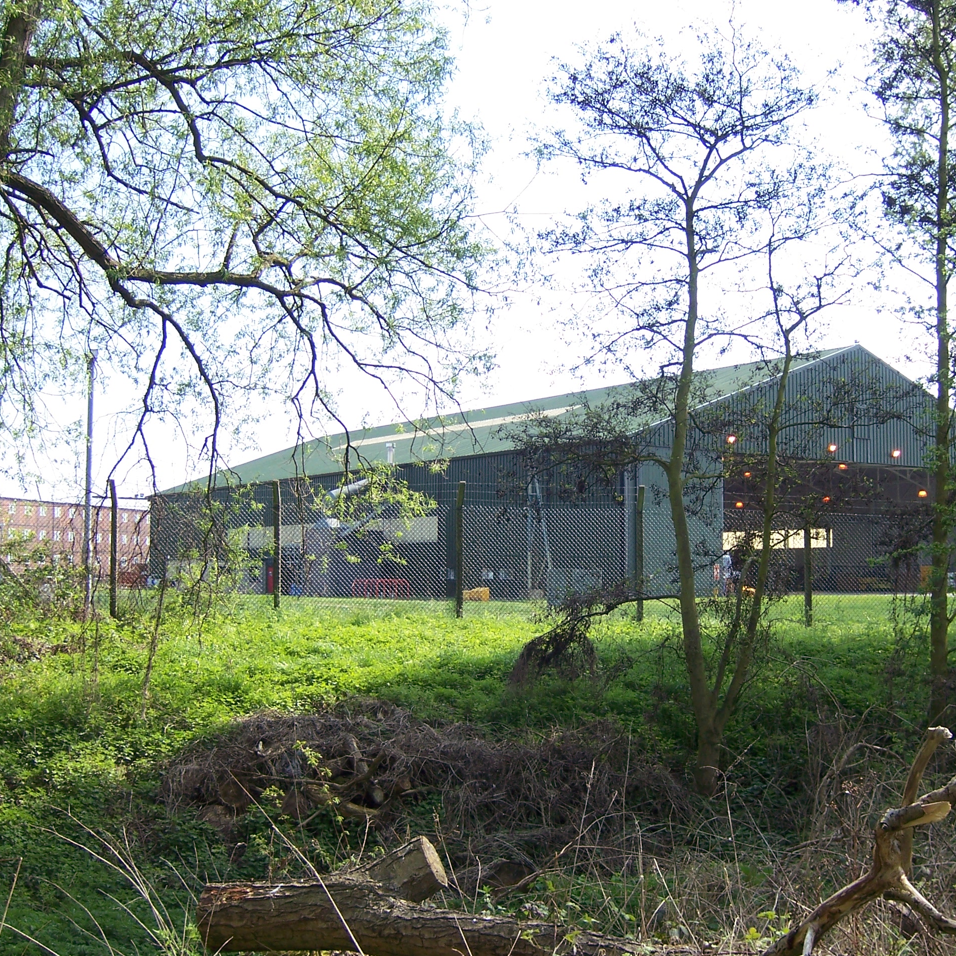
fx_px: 1344
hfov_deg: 39.1
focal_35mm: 43
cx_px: 537
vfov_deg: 39.2
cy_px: 483
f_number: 2.8
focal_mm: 6.2
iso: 80
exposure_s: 1/400
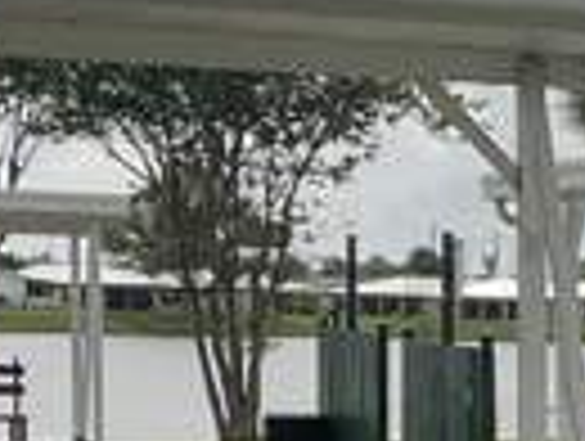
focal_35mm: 178
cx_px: 1156
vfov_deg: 8.3
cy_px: 580
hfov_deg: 10.3
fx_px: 3014
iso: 20
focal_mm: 3
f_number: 1.8
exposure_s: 1/3788
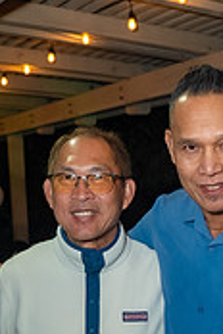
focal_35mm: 62
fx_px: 576
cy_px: 355
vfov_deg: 29.6
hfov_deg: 21.5
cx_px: 190
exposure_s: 1/160
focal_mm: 24
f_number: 3.2
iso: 1000
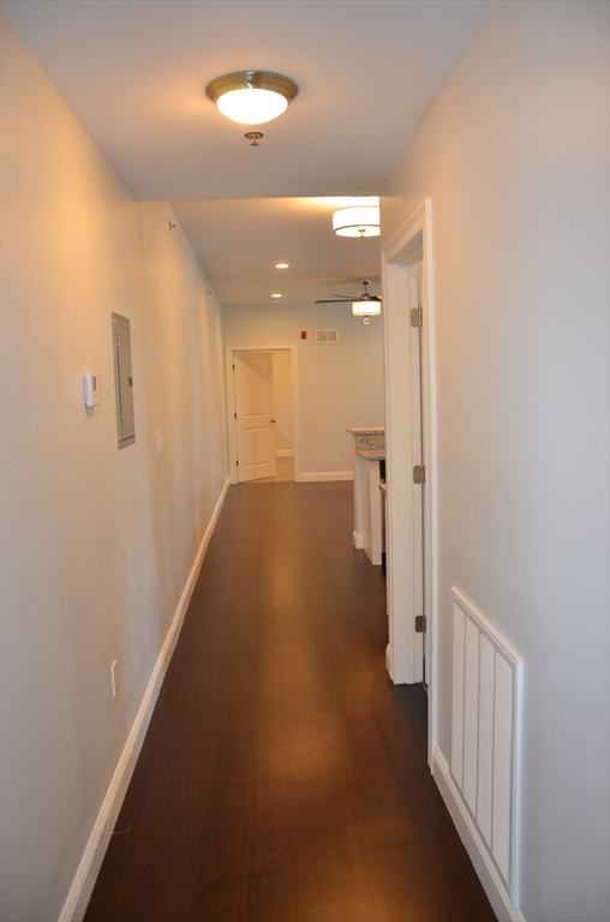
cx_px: 305
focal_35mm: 27
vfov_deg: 67.5
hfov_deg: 47.7
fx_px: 690
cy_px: 461
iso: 720
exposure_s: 1/60
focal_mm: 18
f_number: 4
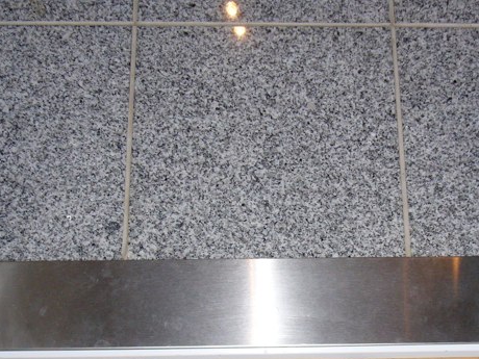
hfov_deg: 26.6
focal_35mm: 73
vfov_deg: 19.8
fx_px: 1010
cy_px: 311
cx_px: 279
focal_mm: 6.9
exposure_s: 1/30
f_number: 3.3
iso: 100
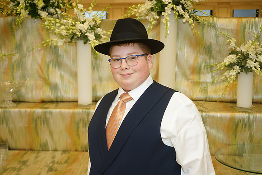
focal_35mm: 46
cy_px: 88
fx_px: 335
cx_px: 131
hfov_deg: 42.7
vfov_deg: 29.3
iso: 400
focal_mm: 46
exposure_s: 1/100
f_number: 5
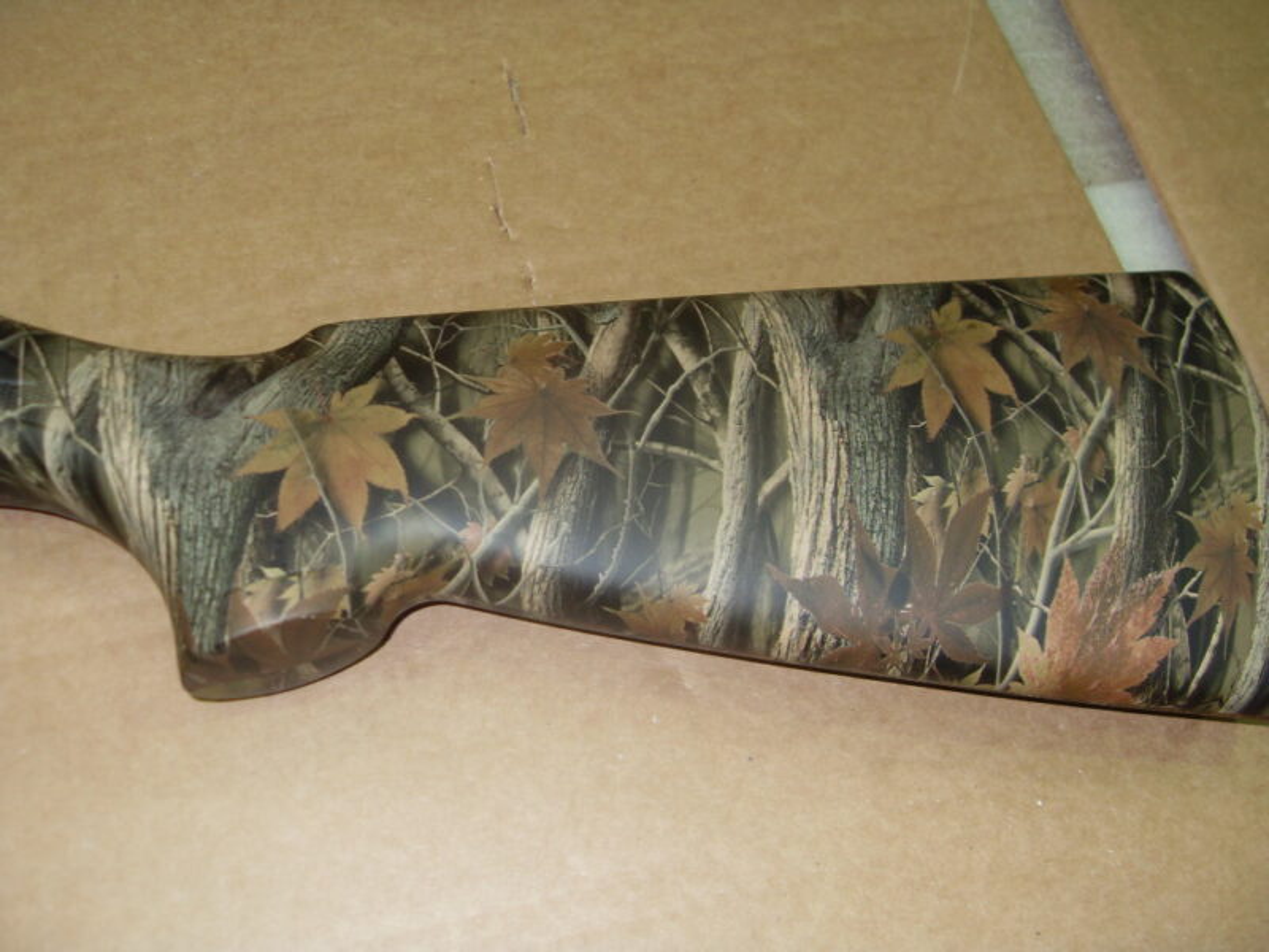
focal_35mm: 35
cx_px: 634
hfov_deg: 52.6
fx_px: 1283
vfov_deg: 40.7
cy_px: 476
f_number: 2.8
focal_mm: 6.3
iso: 100
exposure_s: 1/45
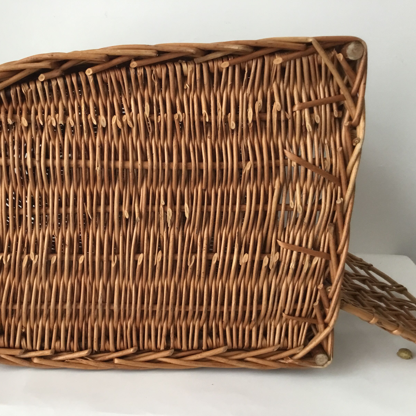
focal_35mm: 37
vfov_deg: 44.9
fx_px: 503
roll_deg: +0.3
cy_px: 210
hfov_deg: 44.5
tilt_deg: -15.6
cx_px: 150
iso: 125
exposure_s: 1/33
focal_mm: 3.3
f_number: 2.4
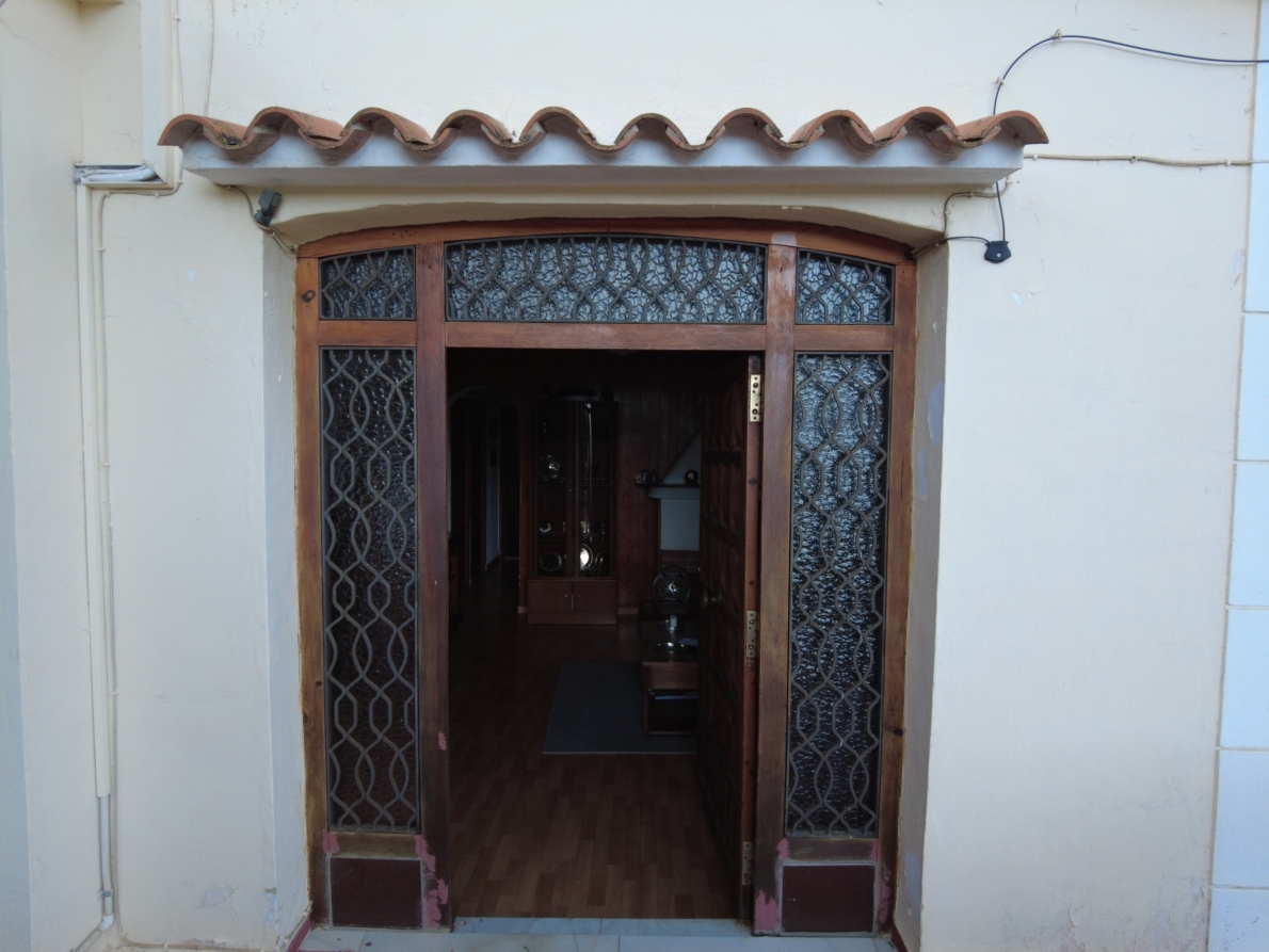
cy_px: 476
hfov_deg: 81.7
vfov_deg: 66.0
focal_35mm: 20
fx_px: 733
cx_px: 634
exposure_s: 1/50
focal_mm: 4.4
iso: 100
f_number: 1.8
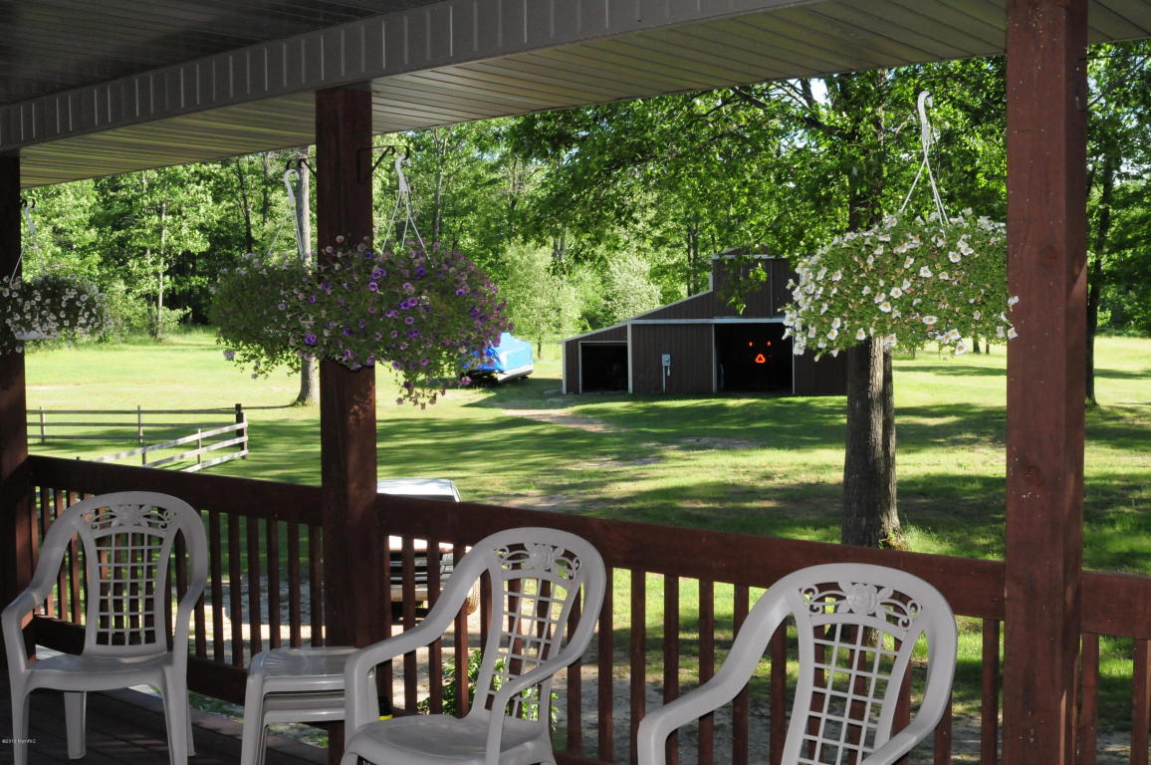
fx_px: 1341
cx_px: 576
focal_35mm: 42
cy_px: 382
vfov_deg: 31.8
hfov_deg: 46.4
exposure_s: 1/250
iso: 1600
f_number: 16
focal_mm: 28
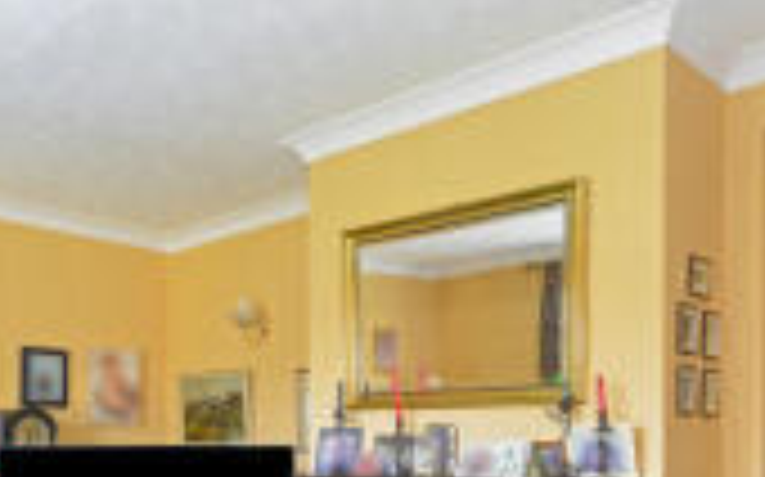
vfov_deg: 30.1
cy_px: 457
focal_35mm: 40
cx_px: 338
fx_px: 833
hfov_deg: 49.2
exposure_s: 1/40
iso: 400
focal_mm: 14
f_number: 7.1
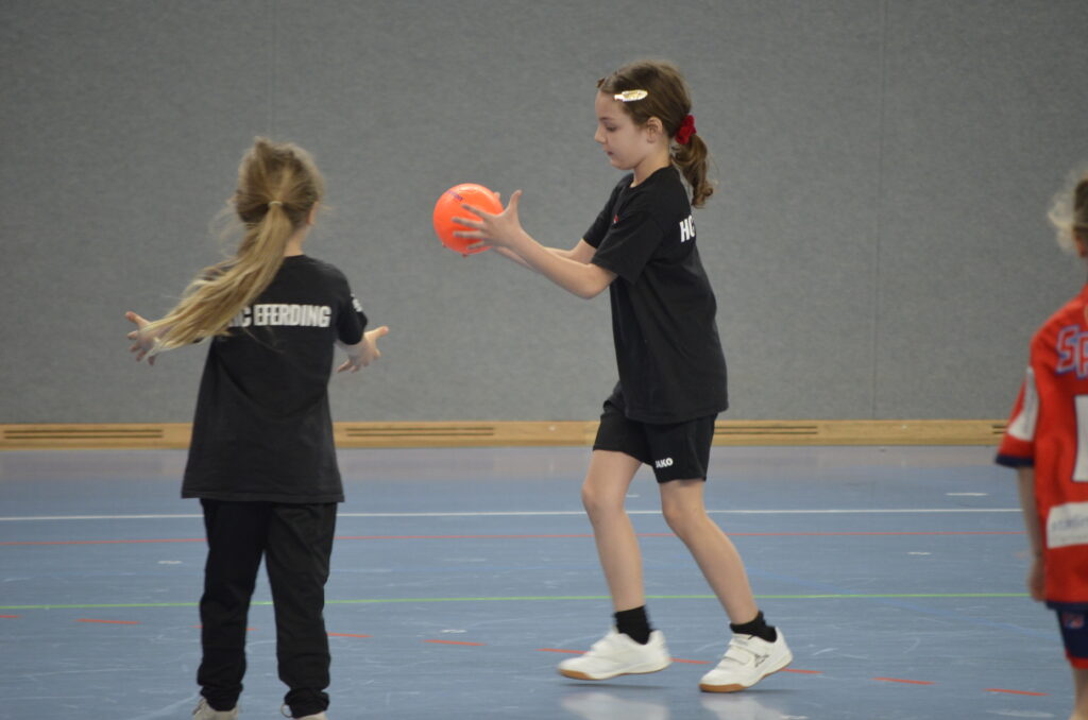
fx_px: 9047
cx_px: 544
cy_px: 360
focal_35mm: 300
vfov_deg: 4.6
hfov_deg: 6.9
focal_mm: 200
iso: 1600
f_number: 5.6
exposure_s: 1/160
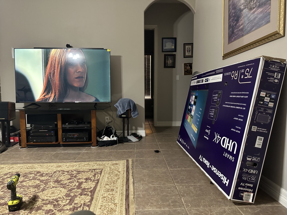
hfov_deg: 71.6
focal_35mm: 24
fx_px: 199
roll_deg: +0.4
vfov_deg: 56.8
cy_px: 108
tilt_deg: -6.0
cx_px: 144
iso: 800
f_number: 1.78
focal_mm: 6.86
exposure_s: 1/40
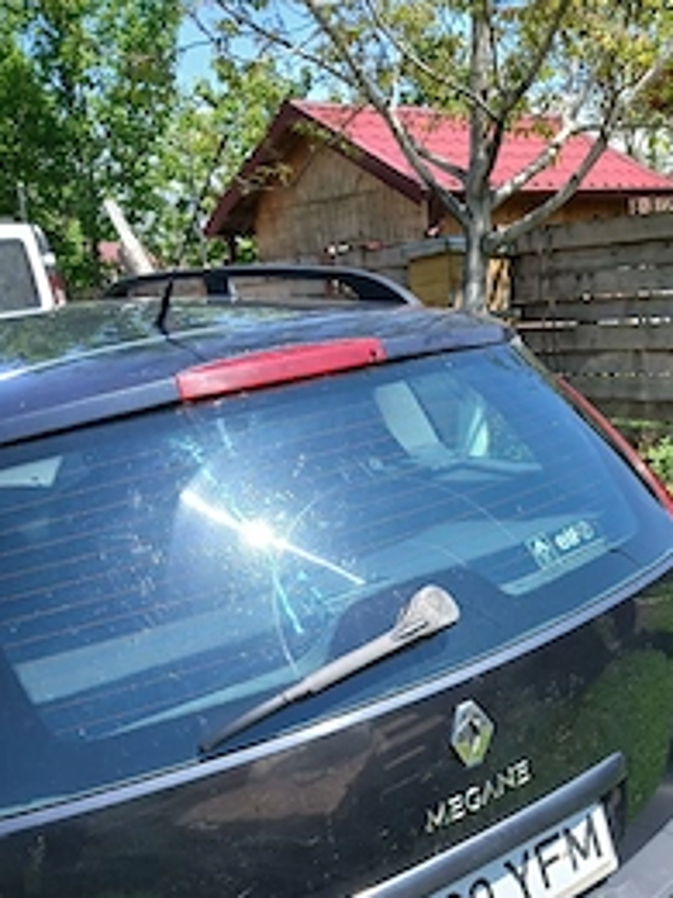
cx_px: 511
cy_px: 684
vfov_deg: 45.0
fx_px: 1037
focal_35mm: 40
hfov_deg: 35.1
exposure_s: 1/250
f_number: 1.8
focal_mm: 3.98
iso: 20
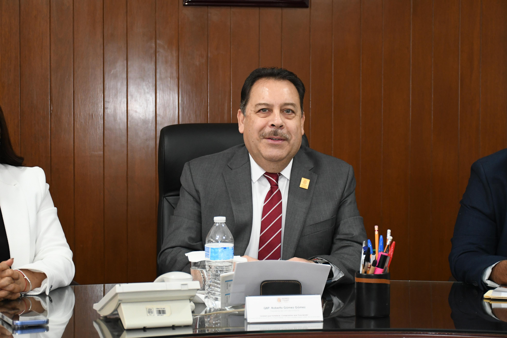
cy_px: 169
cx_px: 254
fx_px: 944
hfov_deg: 30.1
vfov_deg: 20.3
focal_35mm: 67
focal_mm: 45
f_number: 4.5
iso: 2500
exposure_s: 1/100
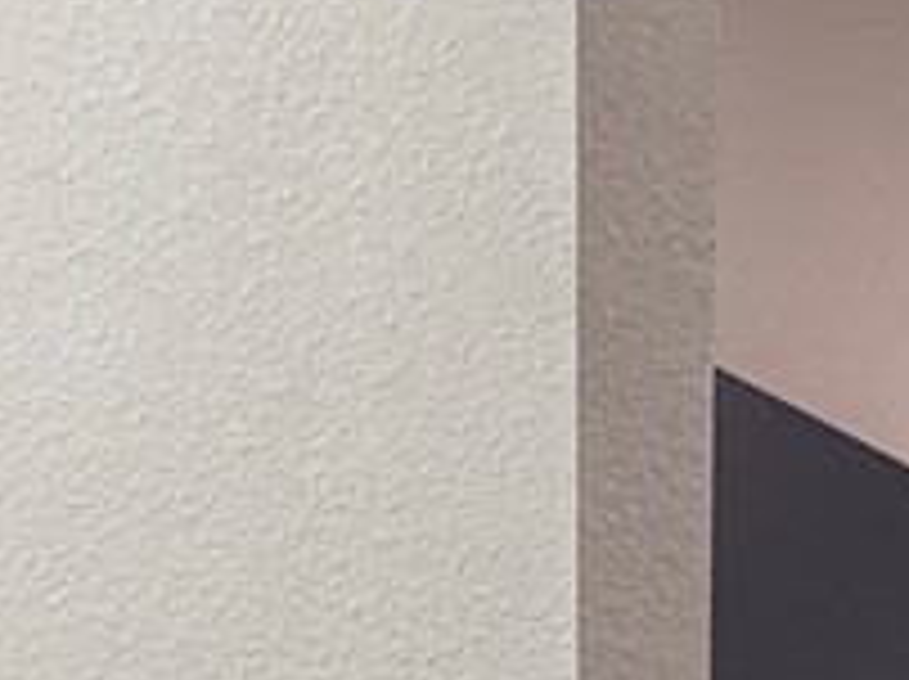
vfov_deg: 10.5
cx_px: -4
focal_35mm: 111
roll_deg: +3.4
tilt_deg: -12.1
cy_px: 1878
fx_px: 2911
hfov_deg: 17.3
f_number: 2.2
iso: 160
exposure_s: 1/120
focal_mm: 2.22
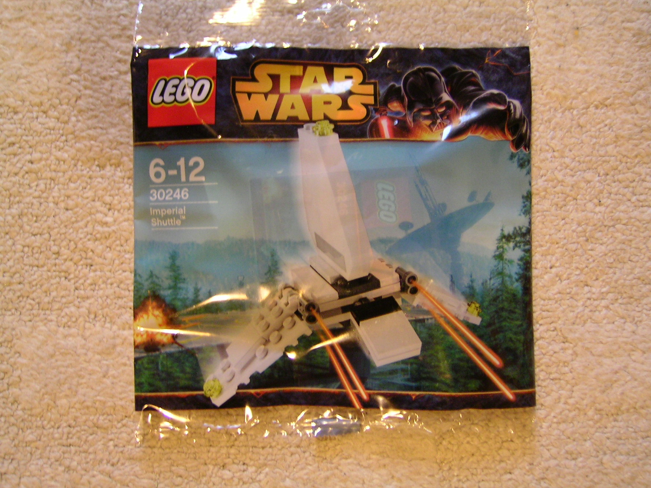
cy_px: 244
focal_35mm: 36
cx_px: 326
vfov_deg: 39.7
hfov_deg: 51.4
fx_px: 677
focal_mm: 5.6
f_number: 2.8
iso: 100
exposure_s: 1/5.6
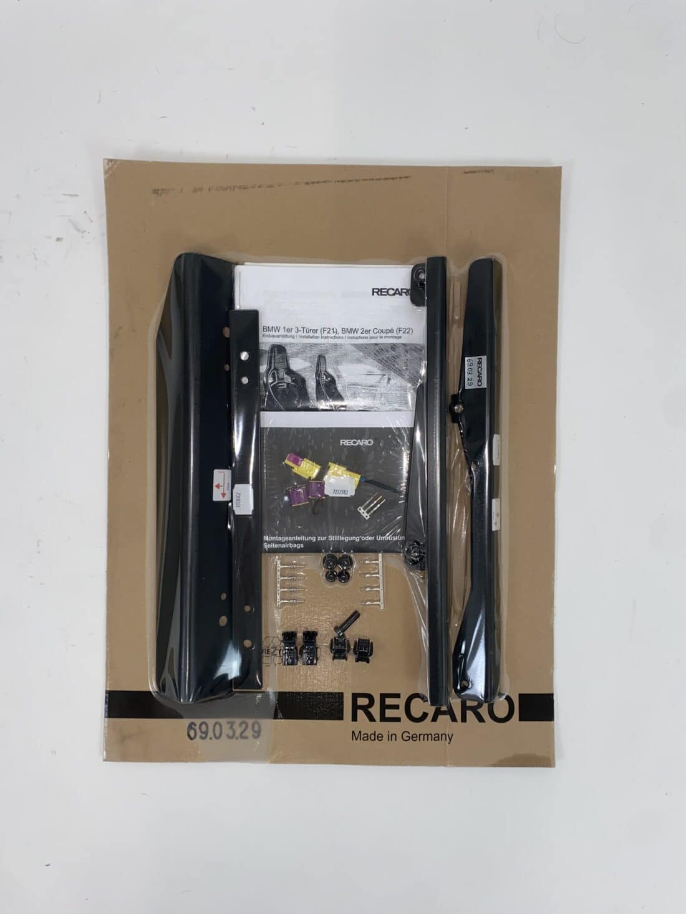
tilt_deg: -89.1
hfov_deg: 53.1
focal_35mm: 26
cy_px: 457
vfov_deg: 67.3
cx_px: 343
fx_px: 687
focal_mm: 4.25
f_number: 1.8
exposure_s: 1/100
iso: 32
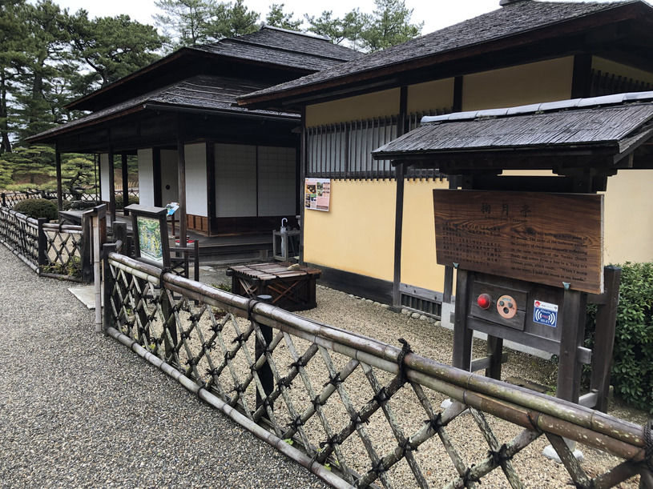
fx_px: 528
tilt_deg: -3.9
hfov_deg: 63.5
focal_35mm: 28
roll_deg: +1.2
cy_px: 244
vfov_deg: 49.7
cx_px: 326
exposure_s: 1/120
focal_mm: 3.99
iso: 25
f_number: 1.8
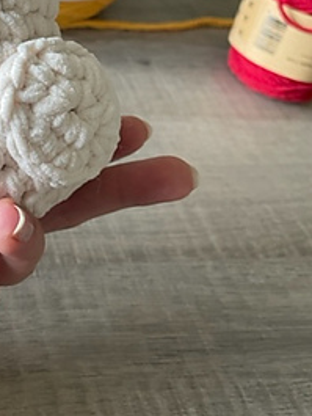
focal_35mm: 49
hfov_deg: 28.6
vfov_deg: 37.8
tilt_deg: -36.5
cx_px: 32
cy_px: 96
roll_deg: -14.2
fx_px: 588
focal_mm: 4.2
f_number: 1.6
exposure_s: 1/50
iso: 100
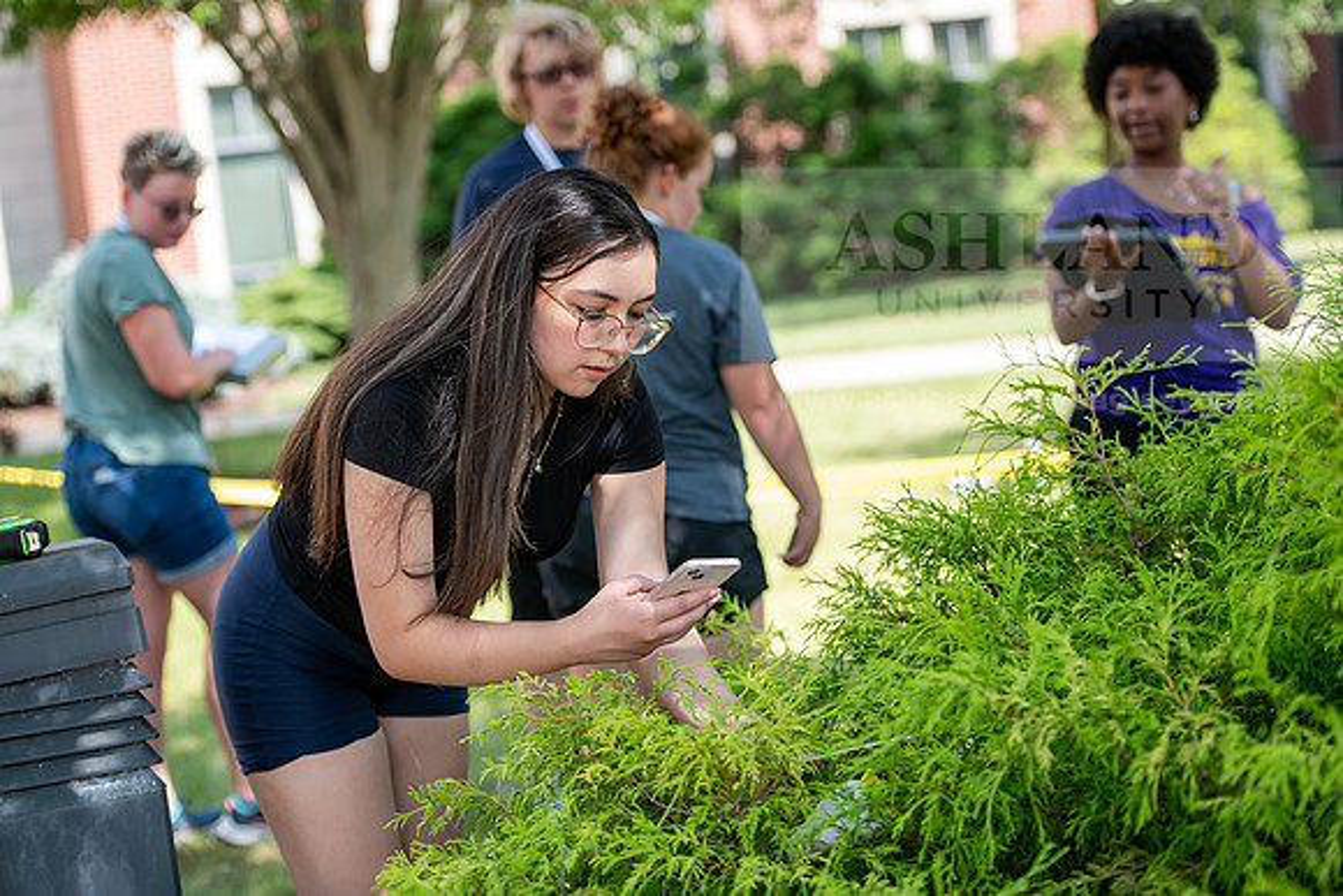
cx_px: 672
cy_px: 448
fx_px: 2910
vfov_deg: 17.5
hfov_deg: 26.0
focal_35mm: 78
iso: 160
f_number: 3.2
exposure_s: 1/400
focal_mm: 78
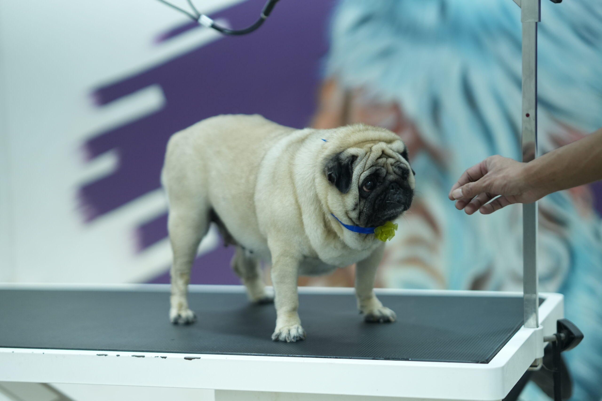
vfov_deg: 16.1
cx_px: 301
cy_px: 200
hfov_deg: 23.9
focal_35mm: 85
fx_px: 1421
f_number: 1.4
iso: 1000
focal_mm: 85
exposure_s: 1/250
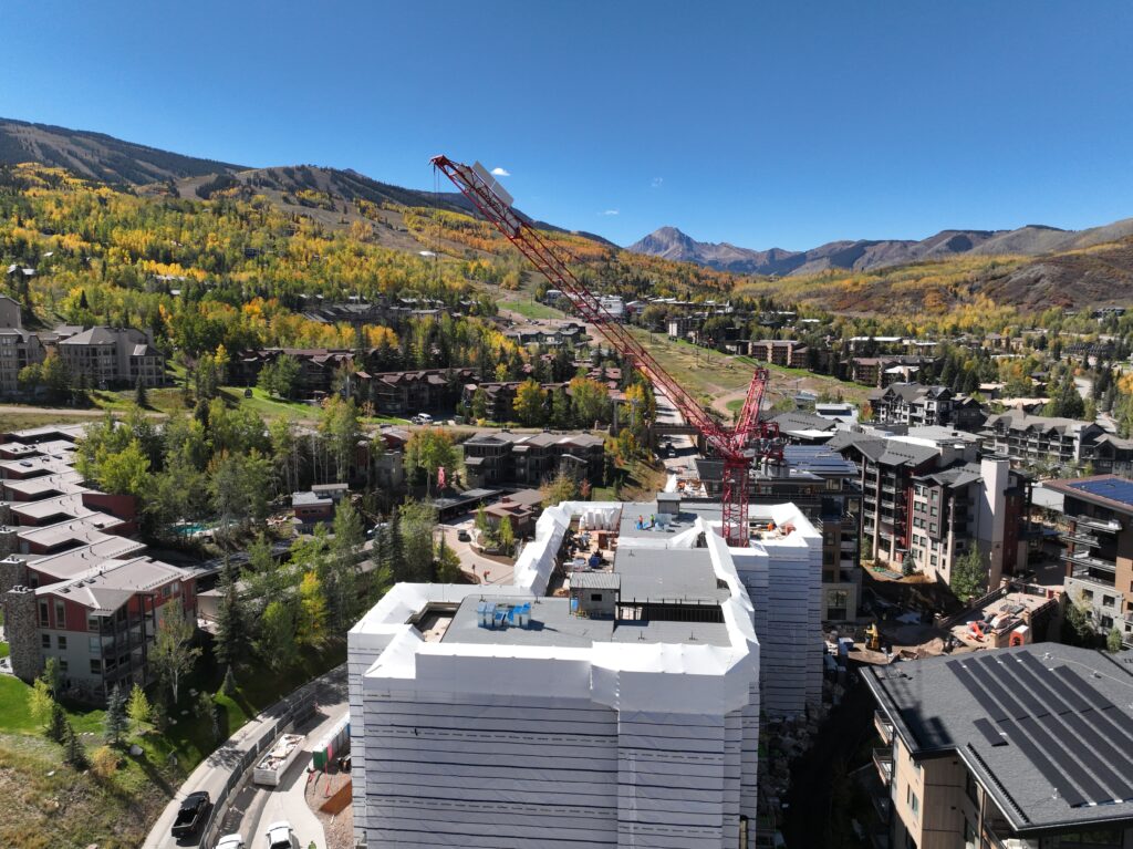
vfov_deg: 56.8
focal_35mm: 24
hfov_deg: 71.6
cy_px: 424
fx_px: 785
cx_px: 566
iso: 180
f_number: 2.8
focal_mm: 12.29
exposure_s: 1/250
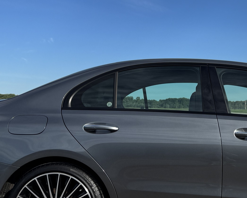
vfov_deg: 23.8
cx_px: 245
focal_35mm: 64
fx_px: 468
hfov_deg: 27.9
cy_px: 76
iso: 80
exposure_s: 1/5348
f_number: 1.78
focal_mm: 6.76
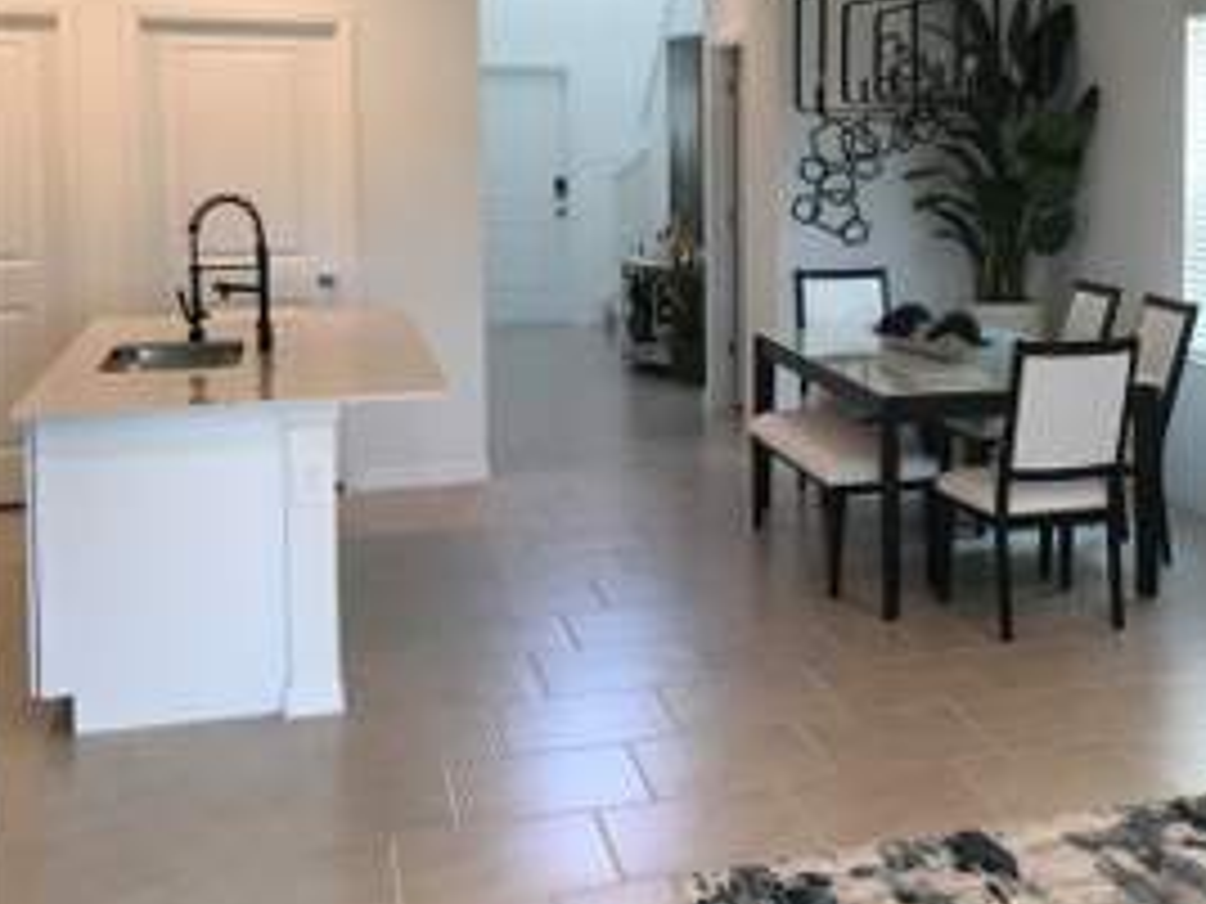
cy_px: 274
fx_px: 1812
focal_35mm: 52
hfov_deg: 35.0
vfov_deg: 27.8
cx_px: 1053
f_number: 2.2
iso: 32
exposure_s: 1/30
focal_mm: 4.15
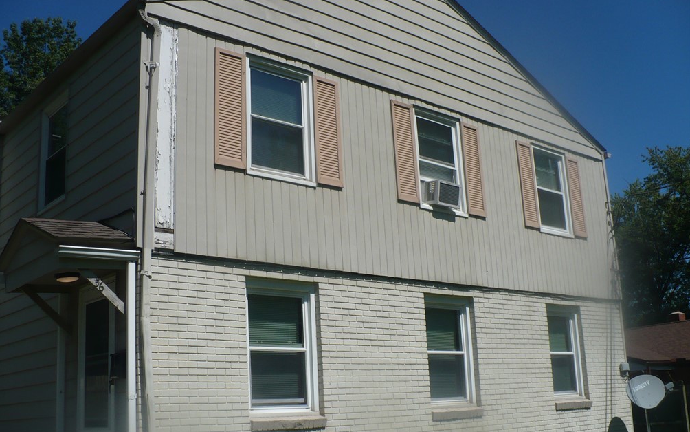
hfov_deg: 49.3
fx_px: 752
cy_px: 237
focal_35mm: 40
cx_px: 340
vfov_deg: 32.0
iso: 100
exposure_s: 1/500
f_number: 8
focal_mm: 6.1
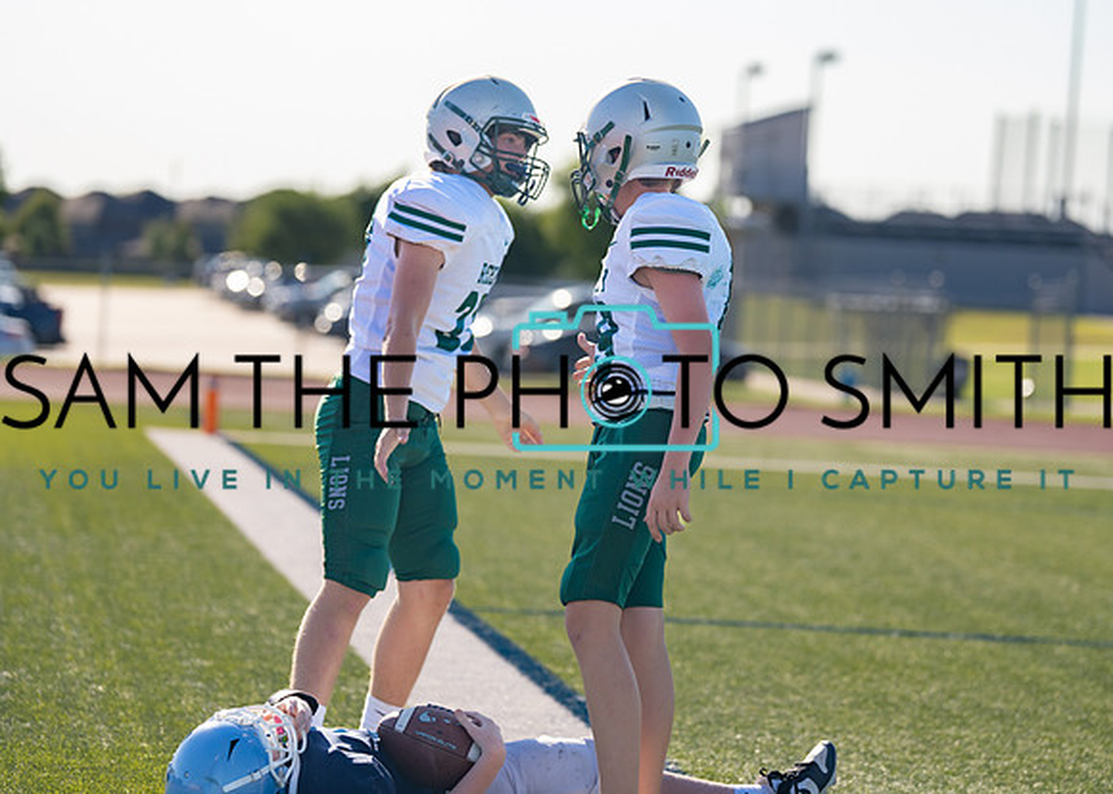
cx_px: 548
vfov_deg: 10.2
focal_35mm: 141
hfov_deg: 14.3
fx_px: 4448
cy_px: 354
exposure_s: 1/3200
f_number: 2.8
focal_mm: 121
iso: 250
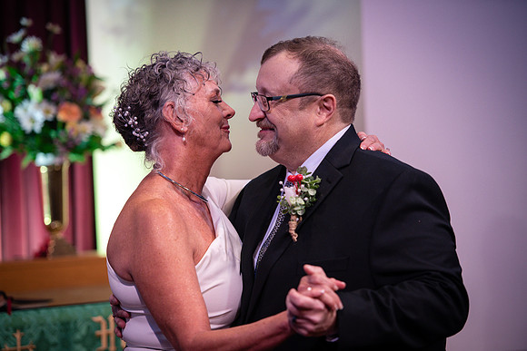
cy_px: 176
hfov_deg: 14.2
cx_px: 264
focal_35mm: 145
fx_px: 2123
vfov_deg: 9.5
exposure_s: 1/200
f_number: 2.8
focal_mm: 145
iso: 800
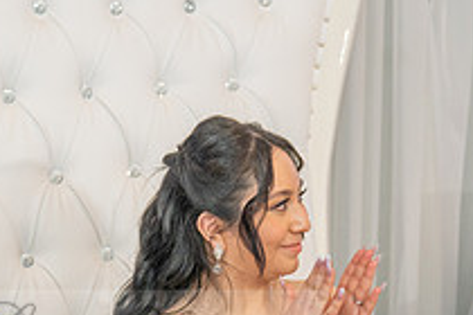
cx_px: 133
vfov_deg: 11.4
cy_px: 343
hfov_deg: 17.1
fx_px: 1563
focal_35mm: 119
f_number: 2.8
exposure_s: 1/160
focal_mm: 43
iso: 1000
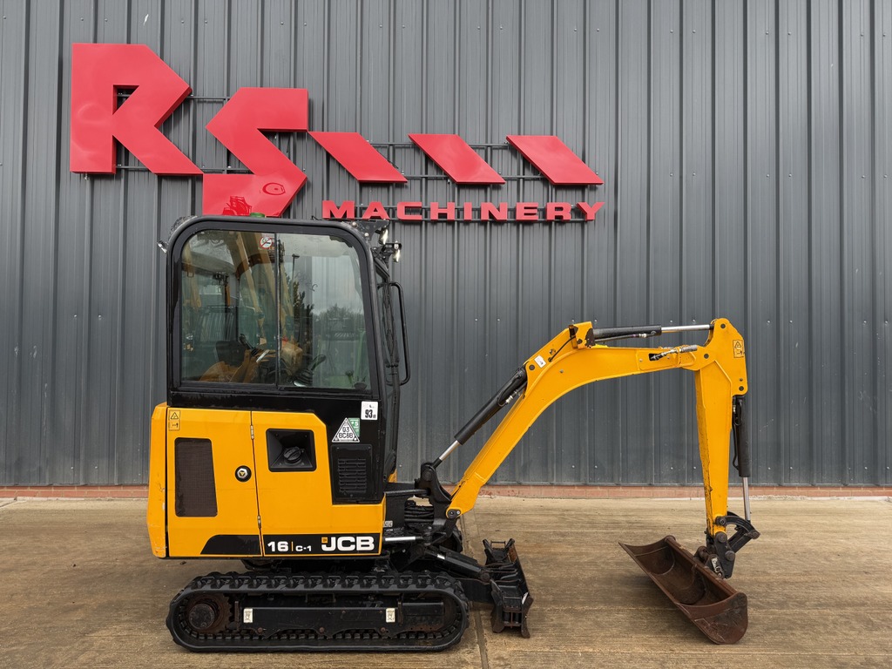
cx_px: 446
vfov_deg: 56.8
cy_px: 334
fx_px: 618
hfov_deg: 71.6
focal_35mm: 24
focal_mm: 6.76
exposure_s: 1/153
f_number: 1.78
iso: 64
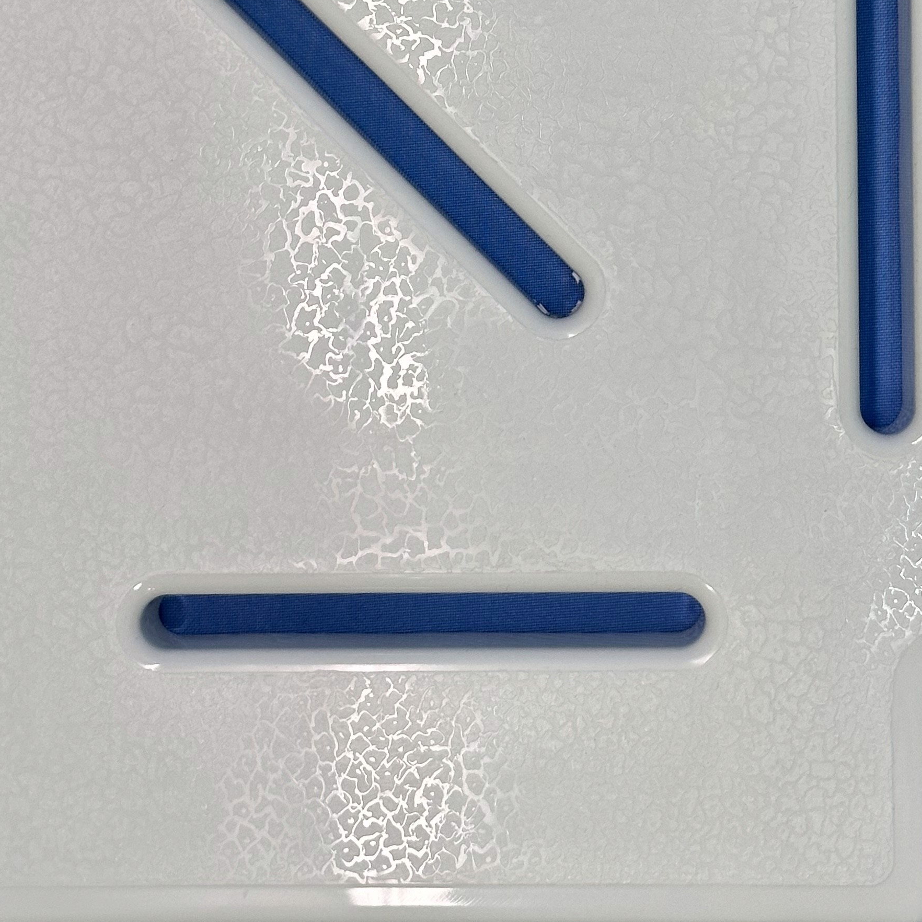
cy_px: 202
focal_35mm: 97
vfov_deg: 17.8
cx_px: 528
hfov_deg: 17.9
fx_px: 2923
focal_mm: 6.86
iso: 64
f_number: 1.78
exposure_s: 1/318
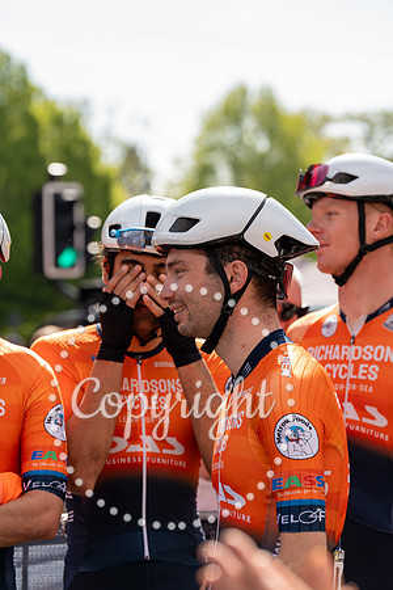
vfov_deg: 15.0
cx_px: 196
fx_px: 2243
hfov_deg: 10.0
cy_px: 295
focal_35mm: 137
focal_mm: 137
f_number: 5.6
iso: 500
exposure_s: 1/1000
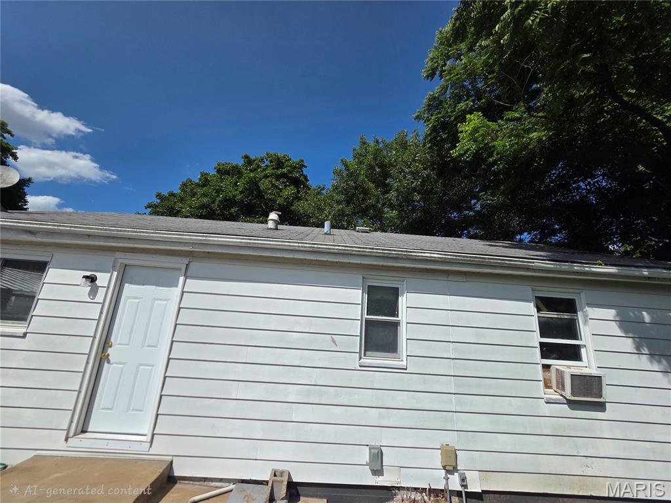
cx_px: 336
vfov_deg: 89.9
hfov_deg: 106.2
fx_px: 252
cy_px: 252
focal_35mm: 13
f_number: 2.2
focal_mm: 2.2
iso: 50
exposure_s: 1/5000
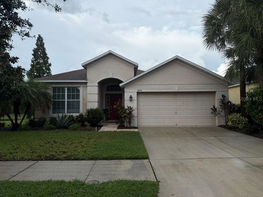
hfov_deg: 71.6
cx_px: 132
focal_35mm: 24
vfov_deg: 56.8
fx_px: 182
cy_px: 98
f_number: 1.78
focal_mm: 6.76
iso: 80
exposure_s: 1/3584
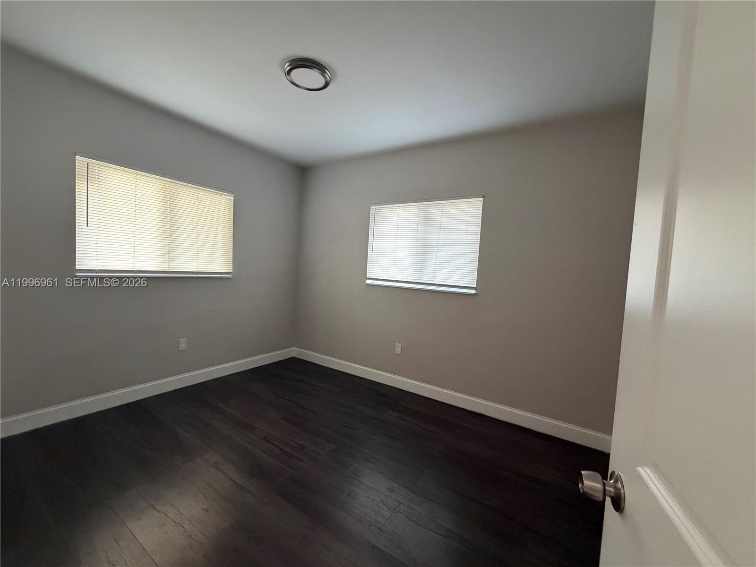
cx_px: 378
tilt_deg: -3.5
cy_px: 284
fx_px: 306
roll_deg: -2.9
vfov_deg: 85.7
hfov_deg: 102.1
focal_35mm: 14
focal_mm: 2.22
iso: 640
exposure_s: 1/60
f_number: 2.2
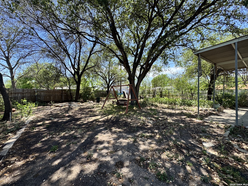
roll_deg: +0.7
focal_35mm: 14
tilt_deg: -1.5
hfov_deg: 102.1
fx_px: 100
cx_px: 124
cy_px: 93
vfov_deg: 85.7
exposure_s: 1/448
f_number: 2.2
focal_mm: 2.22
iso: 40
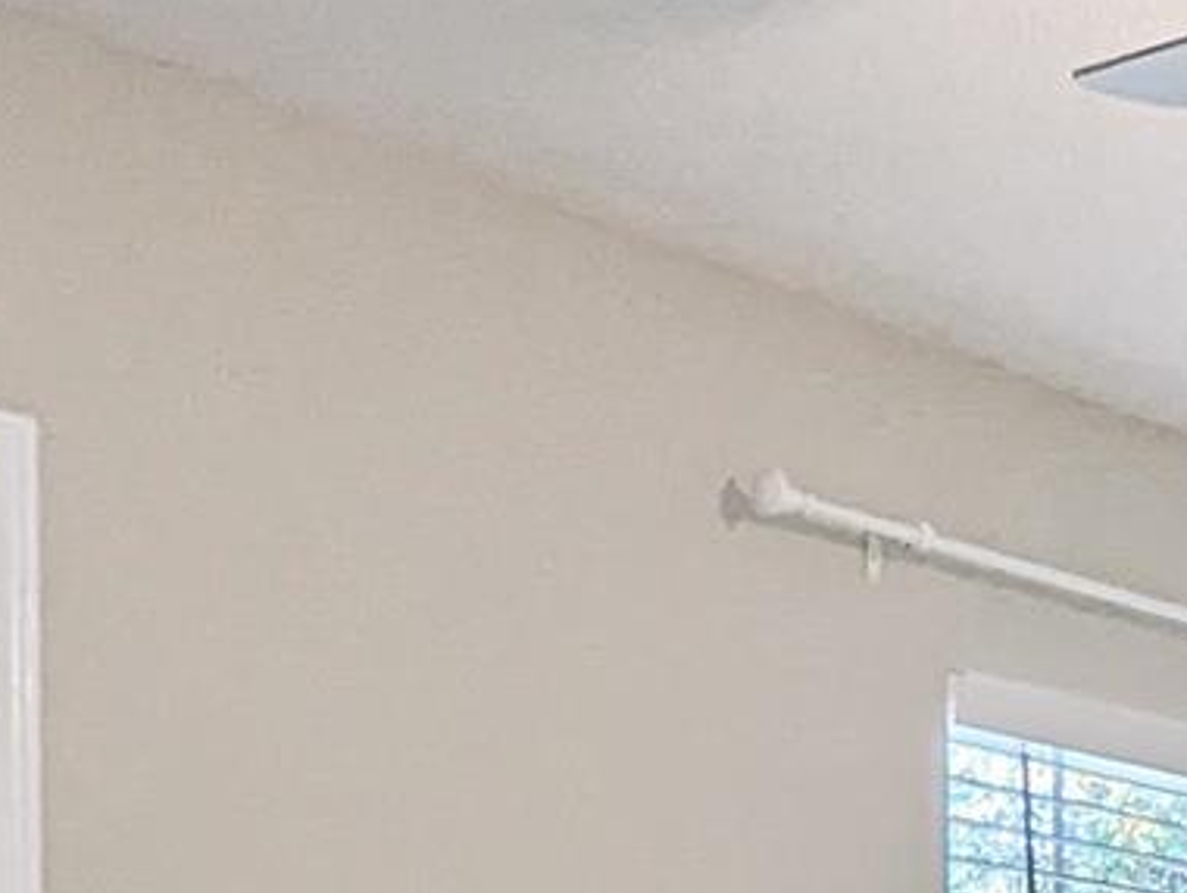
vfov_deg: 15.5
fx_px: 2953
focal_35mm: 86
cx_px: 1743
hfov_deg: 19.9
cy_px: 1443
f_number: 2.2
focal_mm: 2.35
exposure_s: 1/120
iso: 72
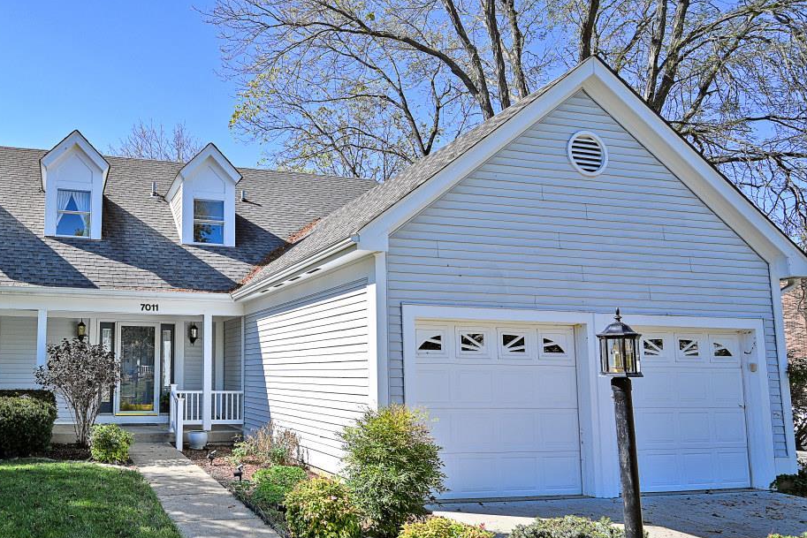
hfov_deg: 69.2
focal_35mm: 23
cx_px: 170
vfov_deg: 54.7
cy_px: 325
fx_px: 516
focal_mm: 14
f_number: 5.6
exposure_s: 1/250
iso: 100
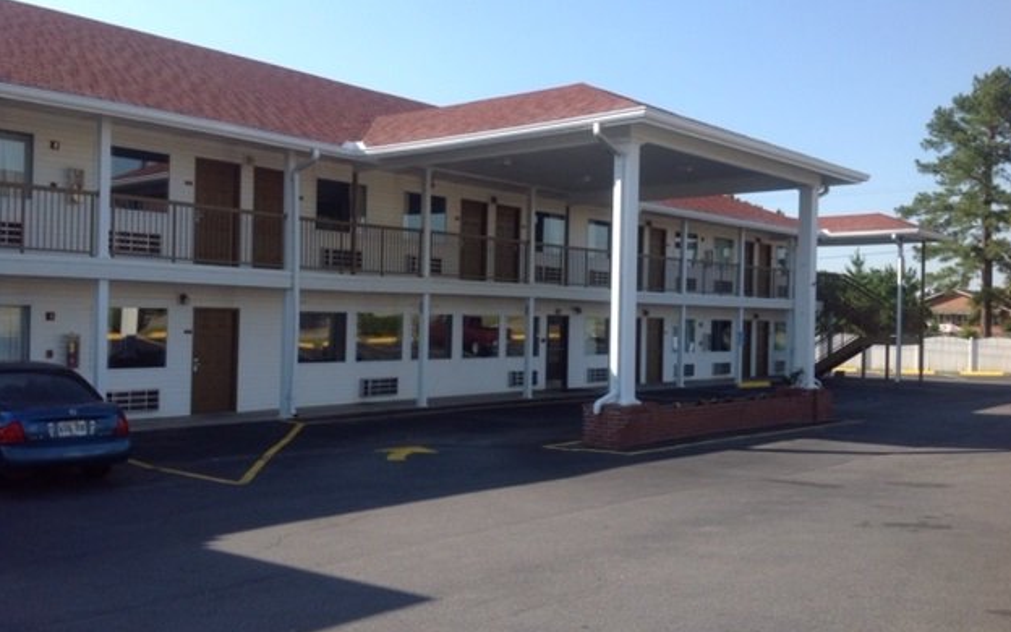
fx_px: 1047
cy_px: 322
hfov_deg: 51.5
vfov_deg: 33.6
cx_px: 517
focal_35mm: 38
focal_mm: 4.28
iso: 50
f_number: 2.4
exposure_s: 1/1080
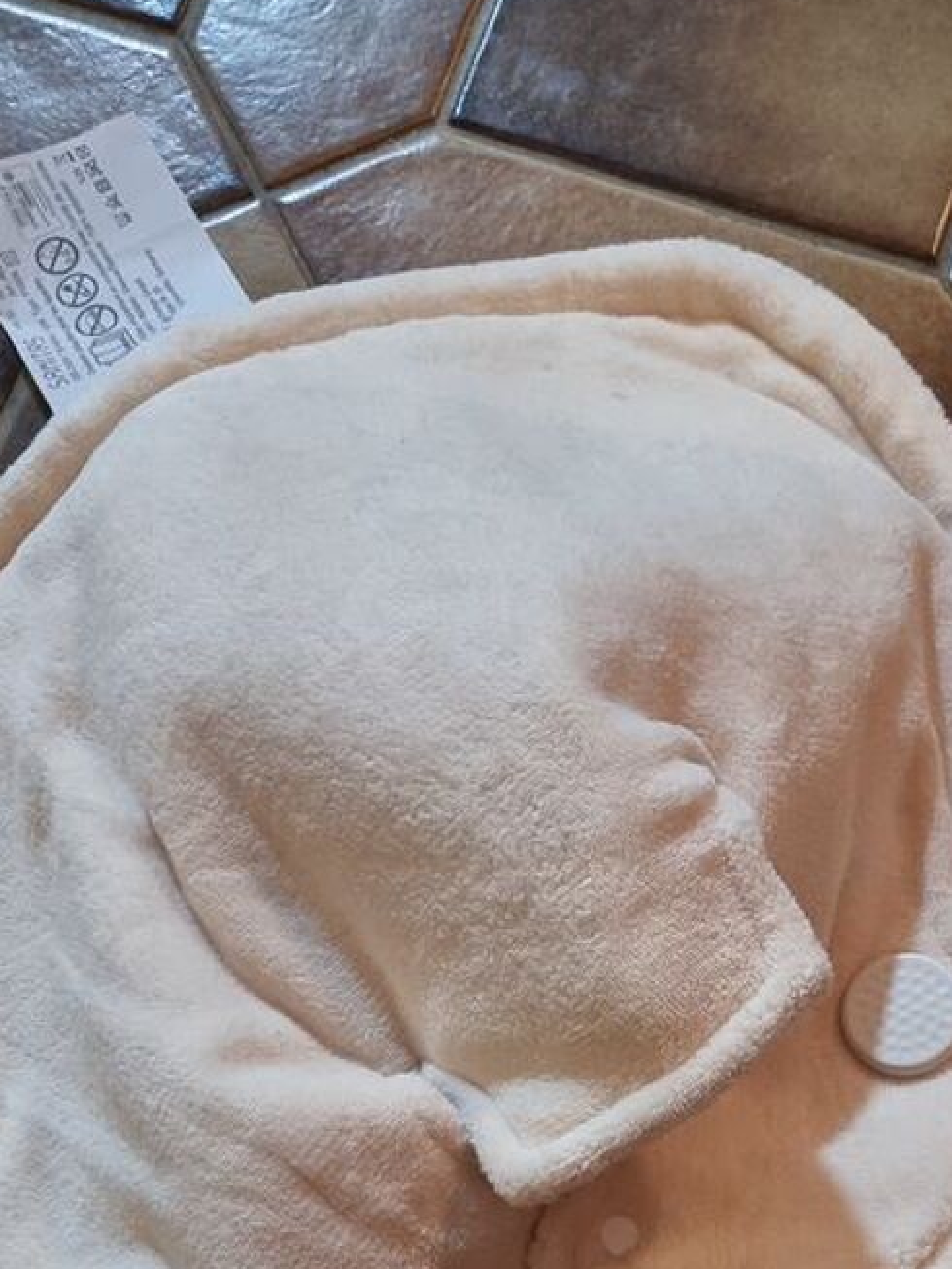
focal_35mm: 49
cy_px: 1048
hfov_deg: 29.1
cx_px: 754
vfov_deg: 37.3
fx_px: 1796
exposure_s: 1/33
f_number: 1.8
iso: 640
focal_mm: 6.7
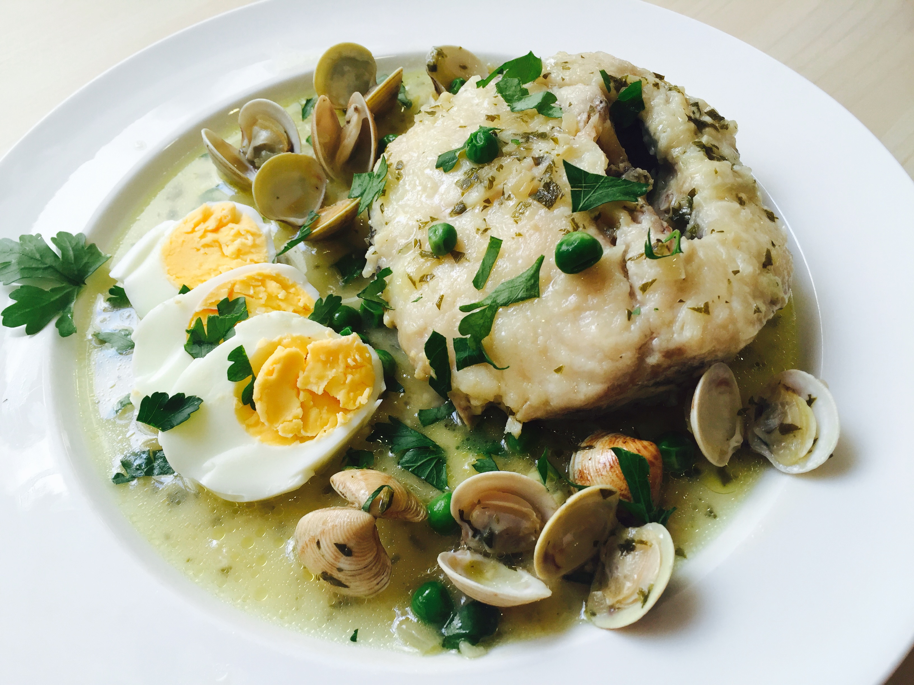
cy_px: 342
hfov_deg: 61.7
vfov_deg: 48.2
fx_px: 766
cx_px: 457
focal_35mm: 29
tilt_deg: -55.4
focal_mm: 4.15
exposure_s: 1/100
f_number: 2.2
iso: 50
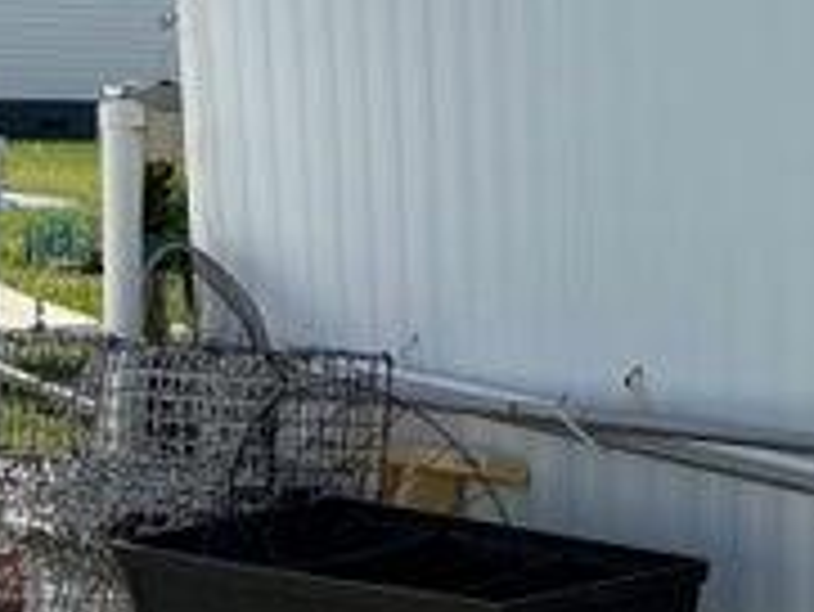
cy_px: 356
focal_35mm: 92
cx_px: 1390
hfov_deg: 17.8
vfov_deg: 16.1
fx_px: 2165
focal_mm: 5.96
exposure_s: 1/3831
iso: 50
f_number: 1.6
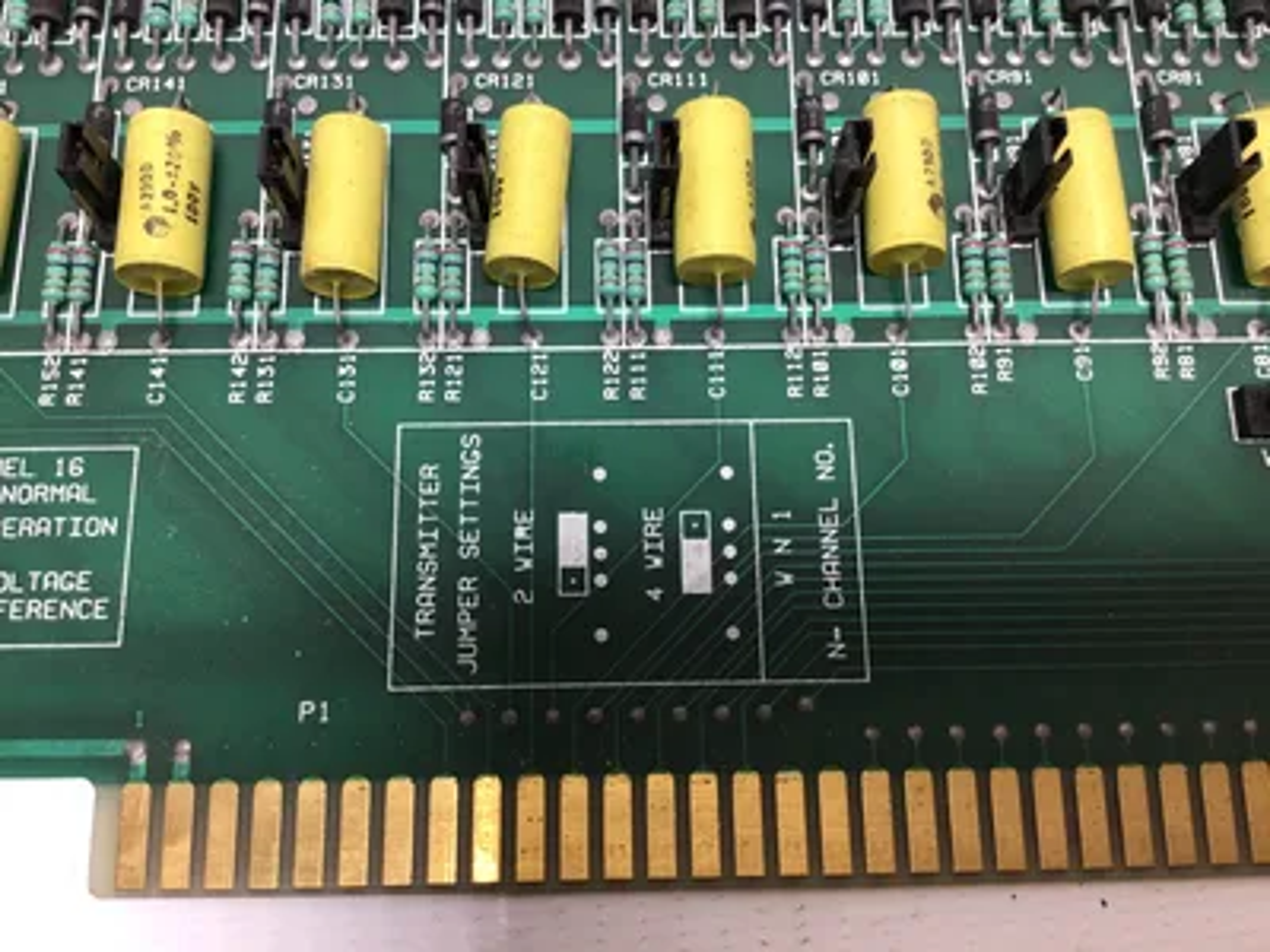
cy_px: 476
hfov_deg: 58.4
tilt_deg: -73.8
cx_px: 635
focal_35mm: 31
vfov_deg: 45.4
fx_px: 1137
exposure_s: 1/60
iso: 25
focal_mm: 3.3
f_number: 2.4
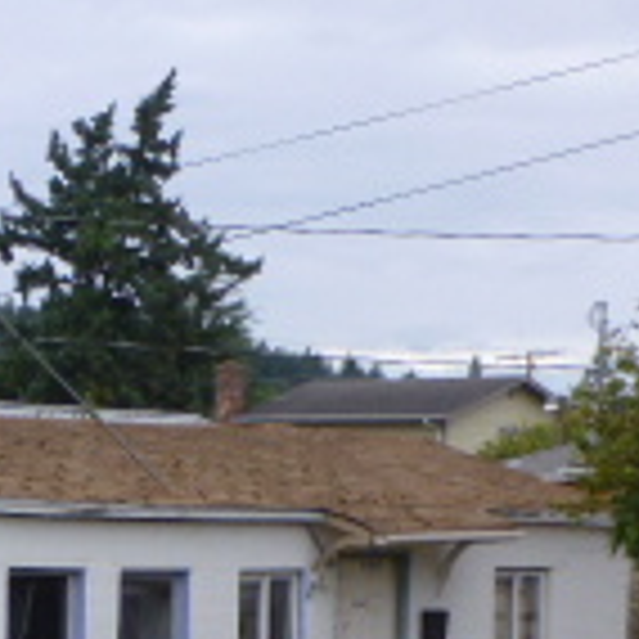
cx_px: -644
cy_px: 670
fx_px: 2819
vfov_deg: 12.7
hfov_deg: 11.6
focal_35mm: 135
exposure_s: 1/80
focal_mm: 6.1
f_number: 3.7
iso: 100
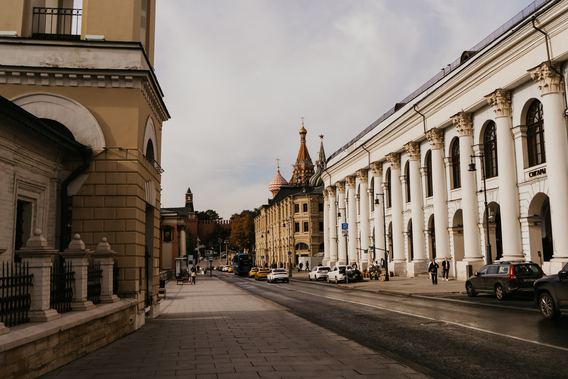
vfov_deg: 36.4
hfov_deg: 52.5
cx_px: 284
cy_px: 190
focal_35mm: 36
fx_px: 576
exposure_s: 1/500
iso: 100
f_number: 4
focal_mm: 35
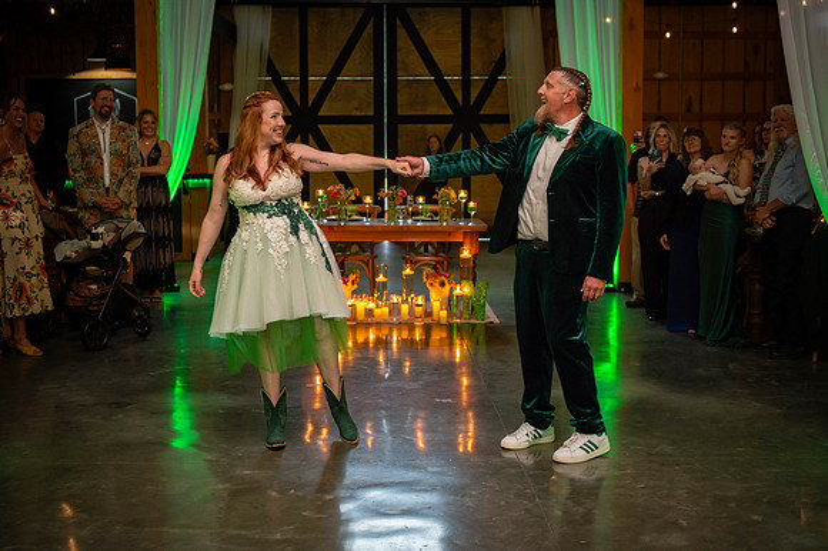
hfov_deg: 40.0
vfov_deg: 27.3
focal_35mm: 49
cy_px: 276
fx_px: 1137
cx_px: 414
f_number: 3.2
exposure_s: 1/100
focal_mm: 48
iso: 800
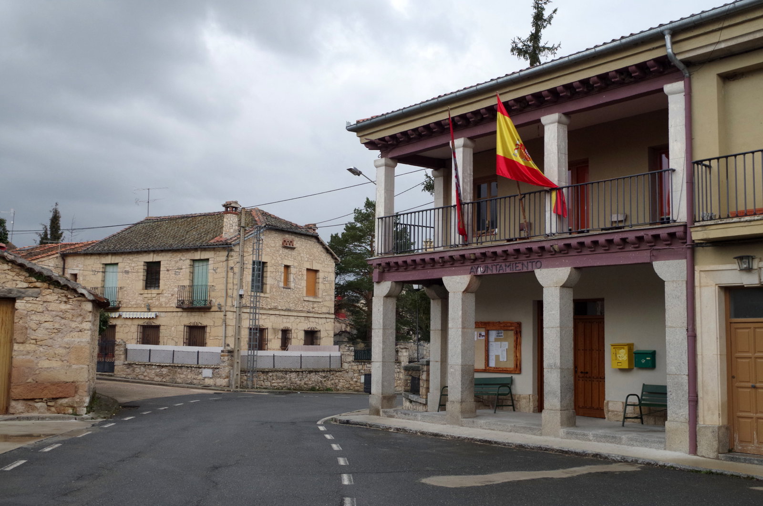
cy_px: 253
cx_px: 382
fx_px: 825
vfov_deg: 34.1
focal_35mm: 39
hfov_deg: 49.6
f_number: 8
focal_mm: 26.25
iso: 800
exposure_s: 1/800
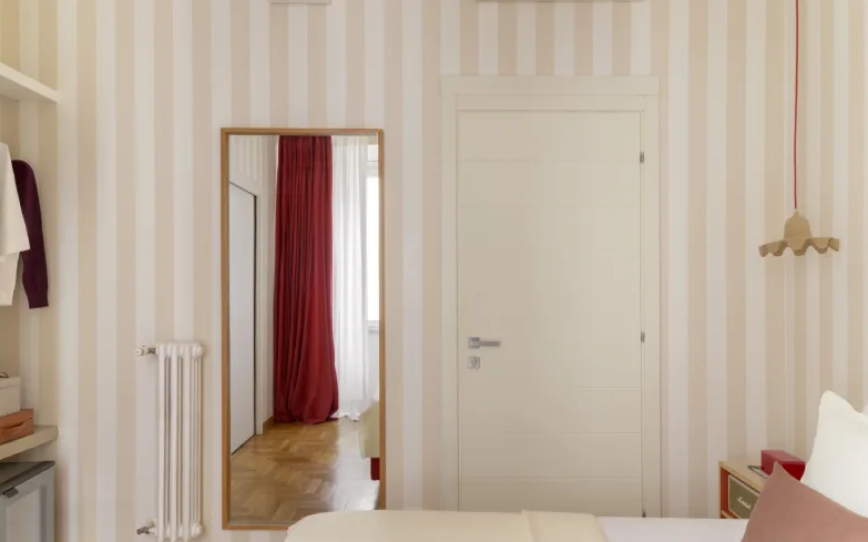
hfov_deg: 72.6
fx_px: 591
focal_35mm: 25
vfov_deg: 49.2
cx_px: 437
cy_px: 292
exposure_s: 4
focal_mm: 24
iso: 400
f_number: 16
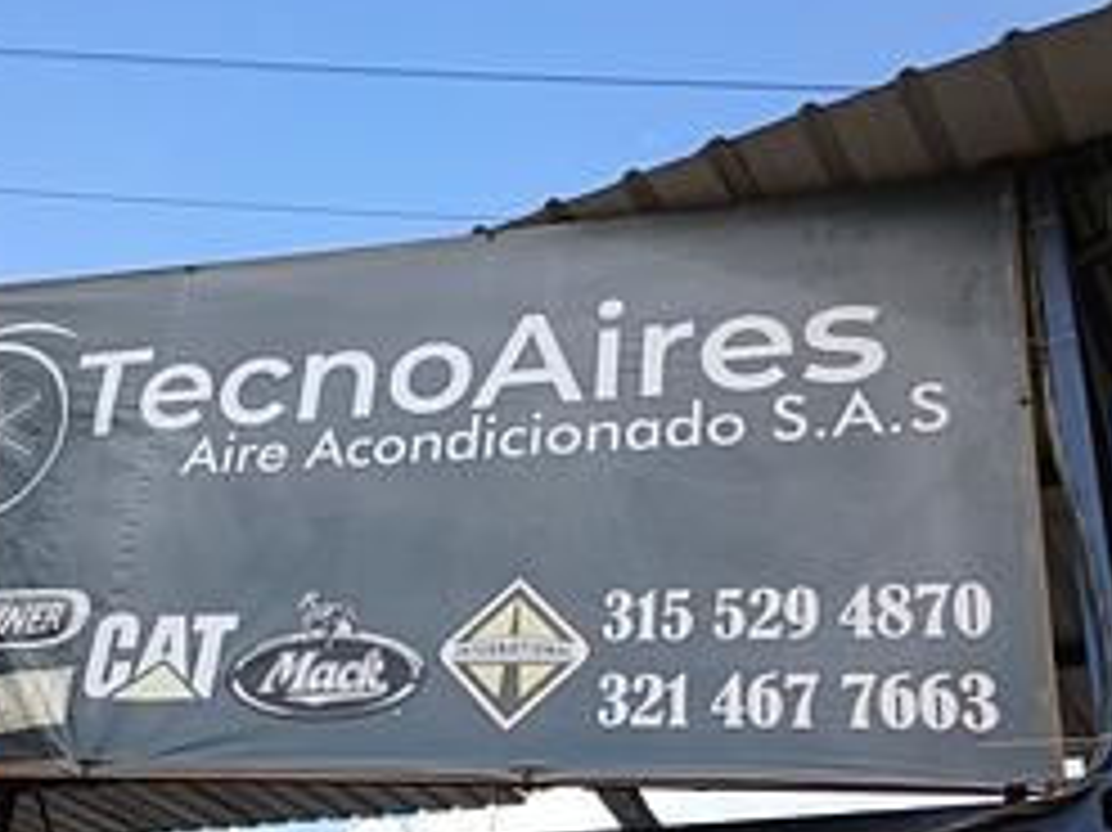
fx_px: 1445
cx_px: 389
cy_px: 517
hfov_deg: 41.7
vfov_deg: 32.0
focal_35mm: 45
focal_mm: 3.98
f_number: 1.8
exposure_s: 1/318
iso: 20
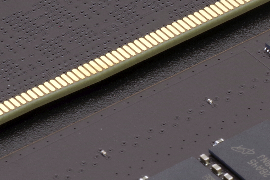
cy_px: 38
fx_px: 3046
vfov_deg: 3.4
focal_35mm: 406
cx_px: 303
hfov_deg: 5.1
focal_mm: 90
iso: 100
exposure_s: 6
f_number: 22
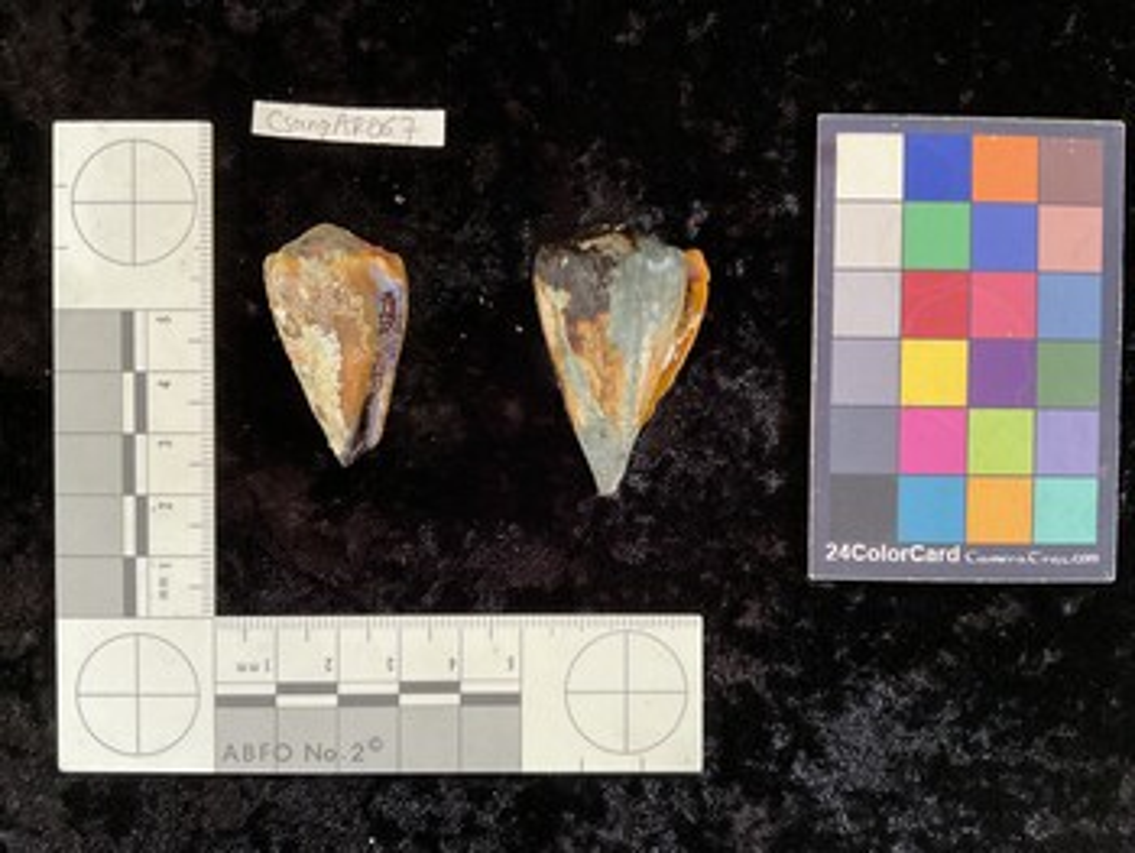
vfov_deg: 48.3
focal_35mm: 29
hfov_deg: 61.6
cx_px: 568
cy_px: 426
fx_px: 952
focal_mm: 3
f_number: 1.8
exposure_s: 1/60
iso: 160
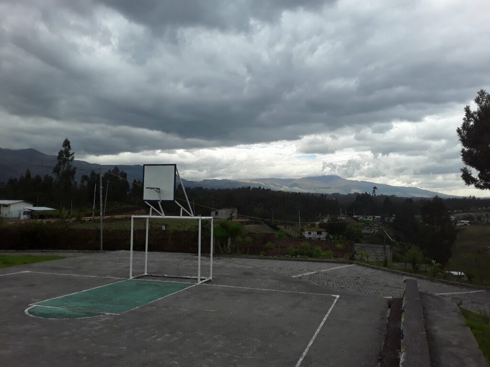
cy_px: 184
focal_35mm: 31
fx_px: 439
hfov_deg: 58.4
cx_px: 245
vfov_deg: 45.4
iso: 40
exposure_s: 1/1374
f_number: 2.2
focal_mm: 3.3
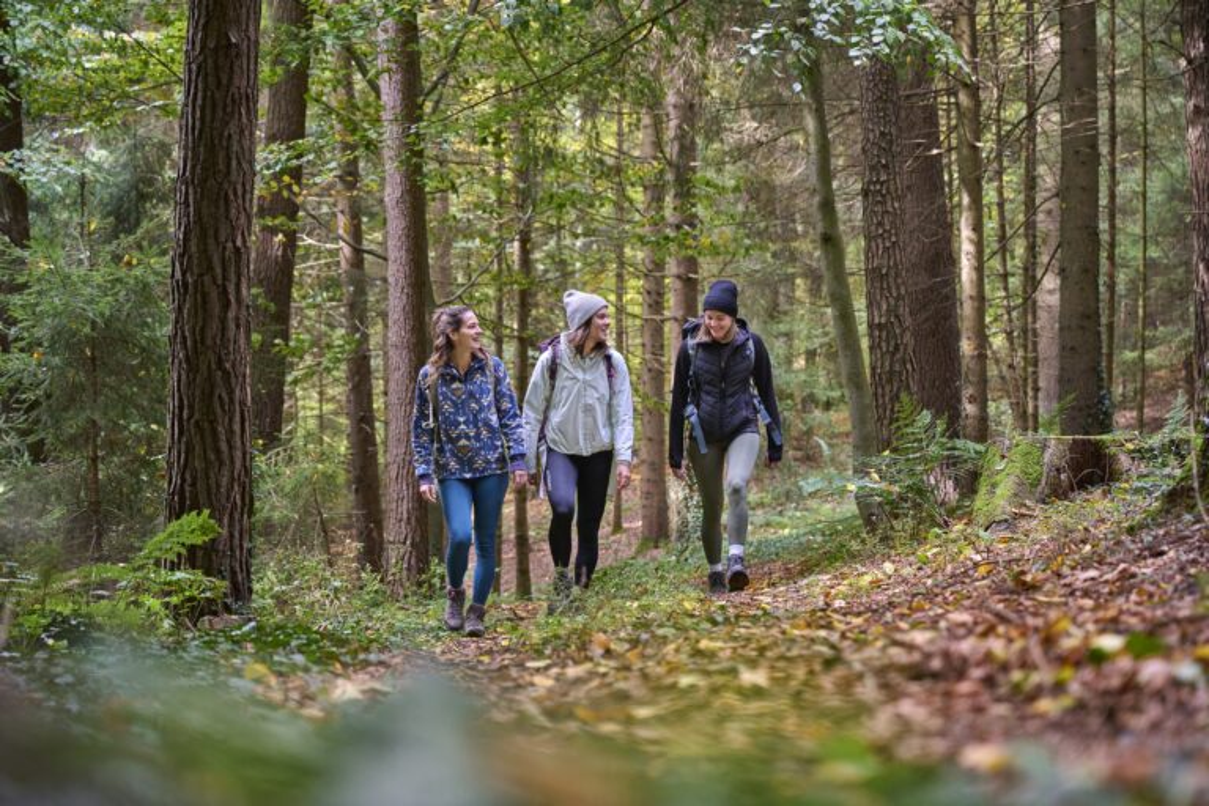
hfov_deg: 28.8
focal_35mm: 70
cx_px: 604
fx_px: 2351
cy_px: 403
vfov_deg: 19.5
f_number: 3.5
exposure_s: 1/125
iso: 500
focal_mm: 70
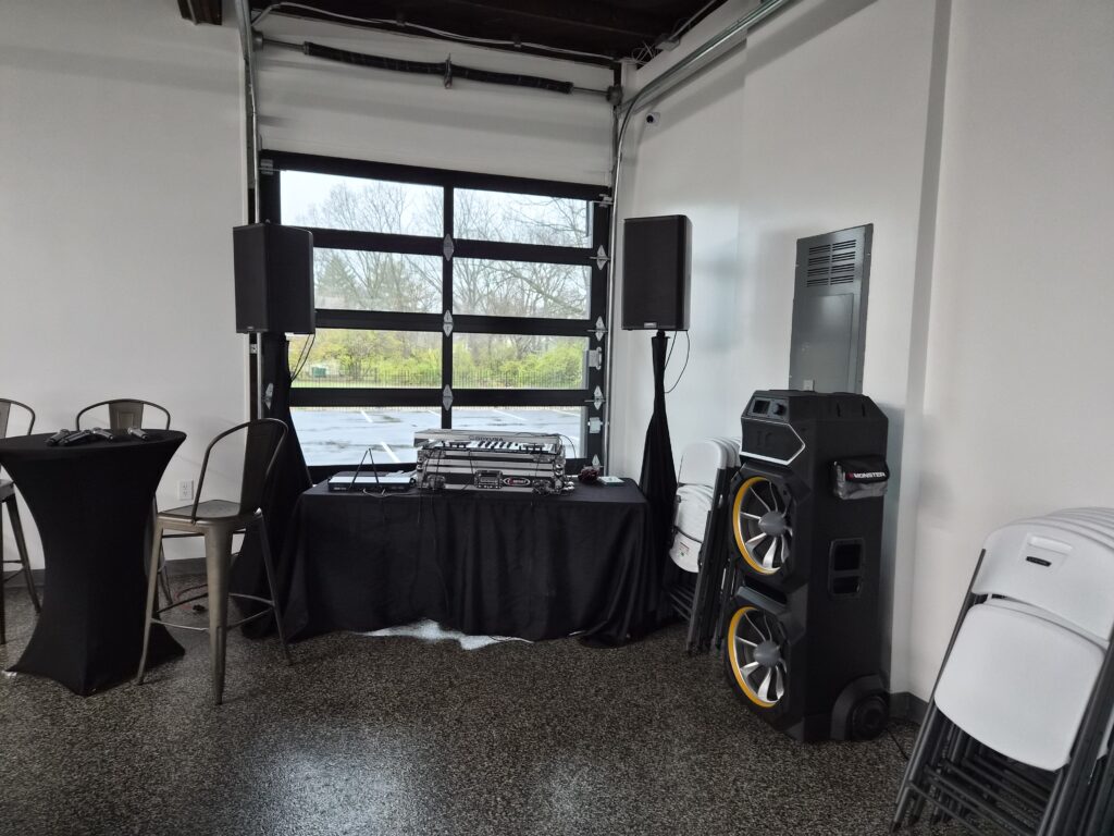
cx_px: 557
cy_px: 418
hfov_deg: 73.9
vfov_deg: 58.9
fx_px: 740
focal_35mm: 23
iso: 400
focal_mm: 5.4
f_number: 1.8
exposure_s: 1/120
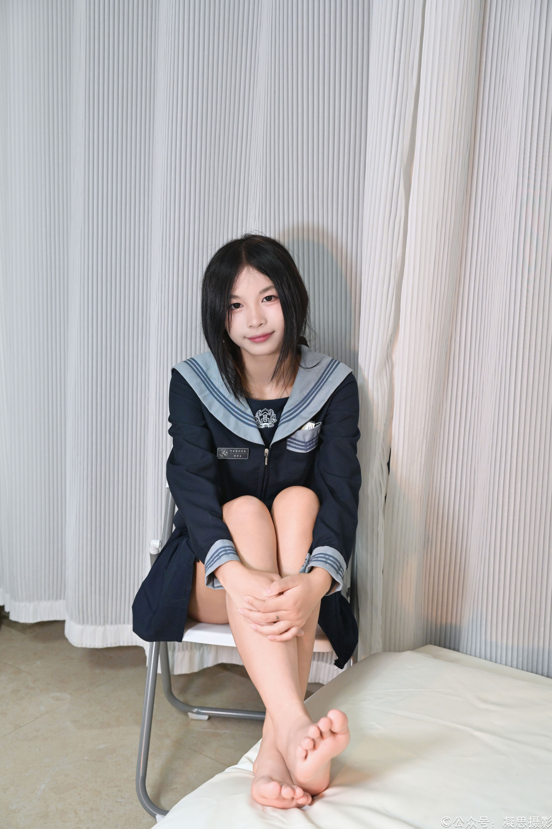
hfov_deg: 37.9
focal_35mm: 35
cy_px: 414
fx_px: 805
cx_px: 276
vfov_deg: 54.4
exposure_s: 1/100
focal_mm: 35
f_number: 5
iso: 3200
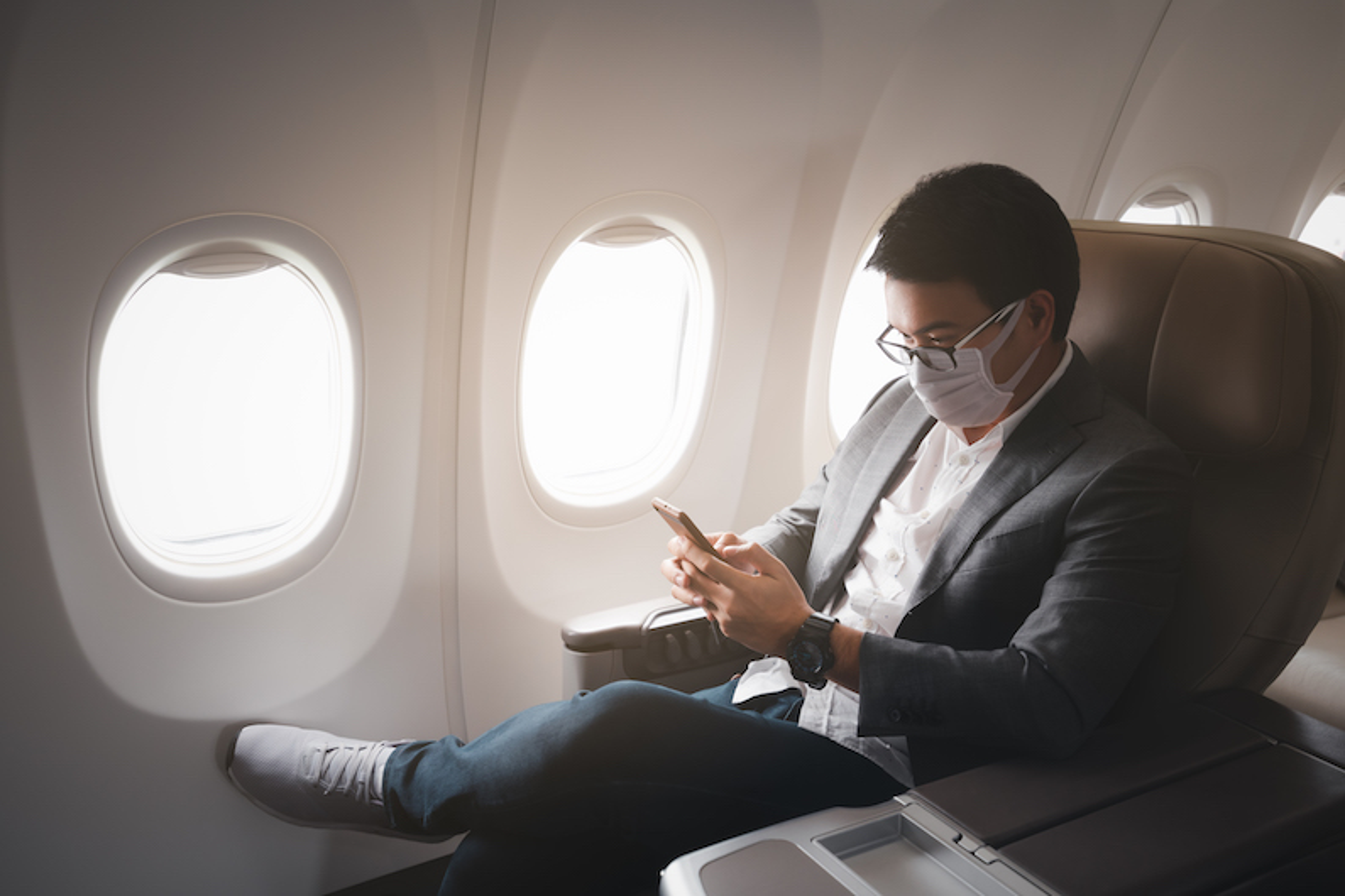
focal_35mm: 34
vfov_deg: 38.9
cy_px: 448
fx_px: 1270
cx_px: 672
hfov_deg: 55.8
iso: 400
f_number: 4
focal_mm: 34
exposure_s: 1/100
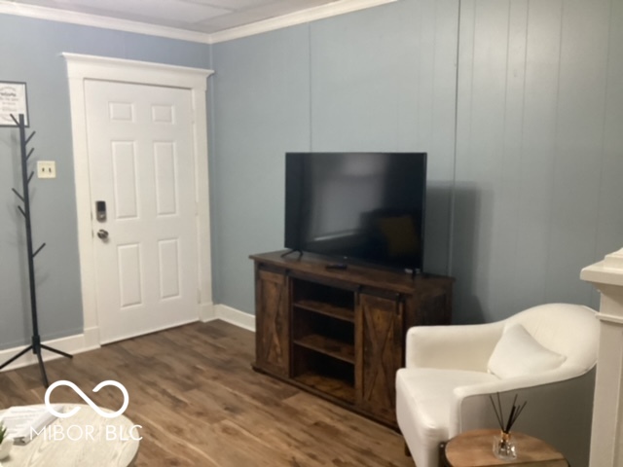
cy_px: 234
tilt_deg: -7.8
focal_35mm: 31
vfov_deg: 45.4
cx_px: 312
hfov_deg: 58.4
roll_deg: -1.3
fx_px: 558
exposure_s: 1/50
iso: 320
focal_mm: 3.3
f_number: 2.4
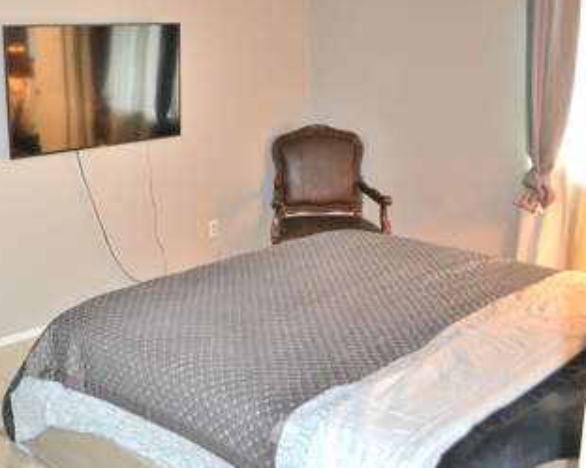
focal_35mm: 39
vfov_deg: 38.0
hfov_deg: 45.1
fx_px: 676
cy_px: 188
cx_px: 137
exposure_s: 1/60
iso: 3200
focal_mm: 18
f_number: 3.5
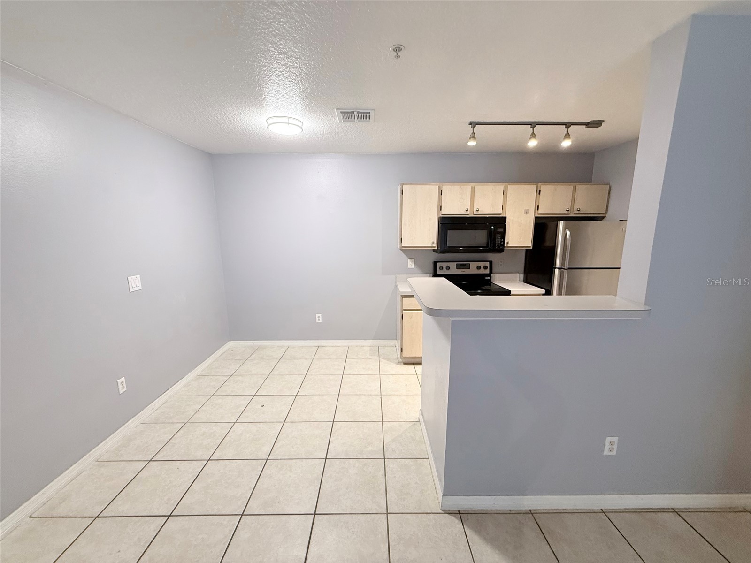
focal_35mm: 14
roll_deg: -0.8
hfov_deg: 102.1
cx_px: 376
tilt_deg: -9.1
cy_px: 282
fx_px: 304
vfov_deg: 85.7
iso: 250
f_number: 2.2
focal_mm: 2.22
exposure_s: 1/60
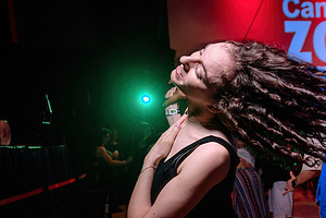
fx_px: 444
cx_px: 285
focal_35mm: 49
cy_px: 185
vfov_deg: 26.8
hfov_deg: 38.0
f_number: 2.8
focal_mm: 24
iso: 1250
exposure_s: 1/60
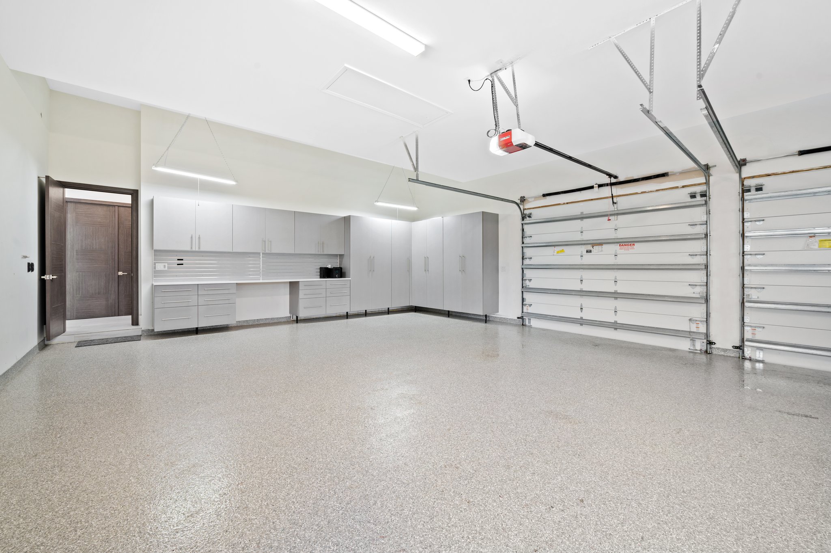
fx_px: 323
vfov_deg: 81.1
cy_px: 276
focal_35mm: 14
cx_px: 416
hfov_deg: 104.3
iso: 200
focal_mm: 14
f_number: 8
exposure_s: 1/1.67
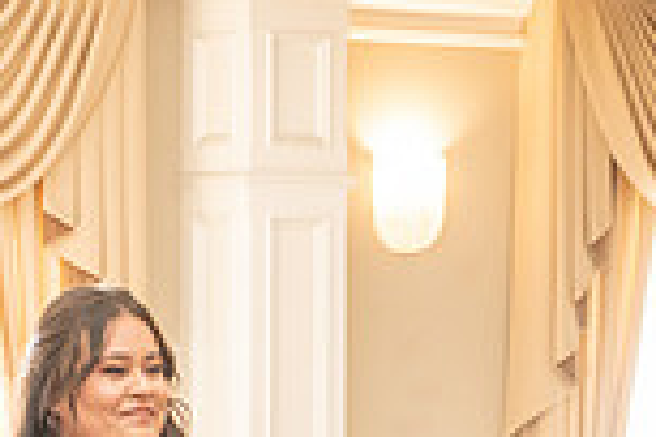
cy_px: 795
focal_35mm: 266
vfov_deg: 5.1
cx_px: 347
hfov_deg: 7.7
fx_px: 4847
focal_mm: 70
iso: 1250
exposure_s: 1/200
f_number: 4.5
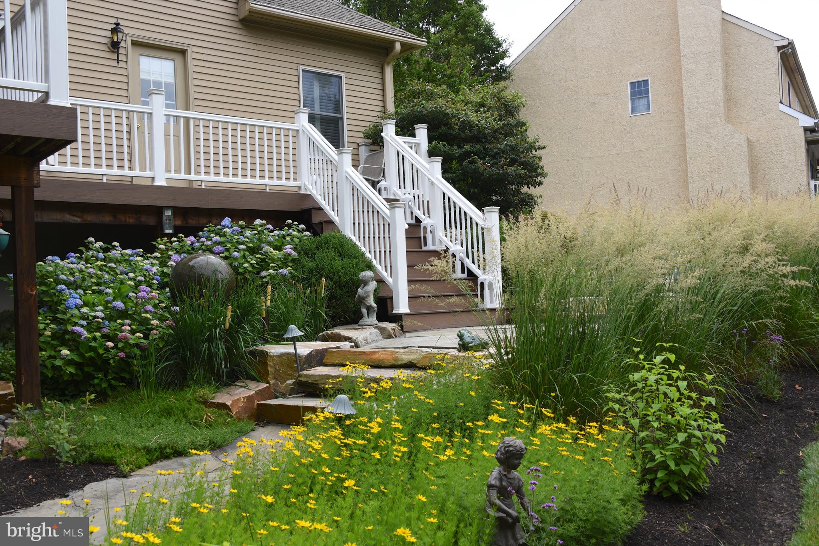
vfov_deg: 37.9
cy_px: 273
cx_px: 410
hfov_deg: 54.4
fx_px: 796
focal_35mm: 35
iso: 400
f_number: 9
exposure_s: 1/320
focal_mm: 35
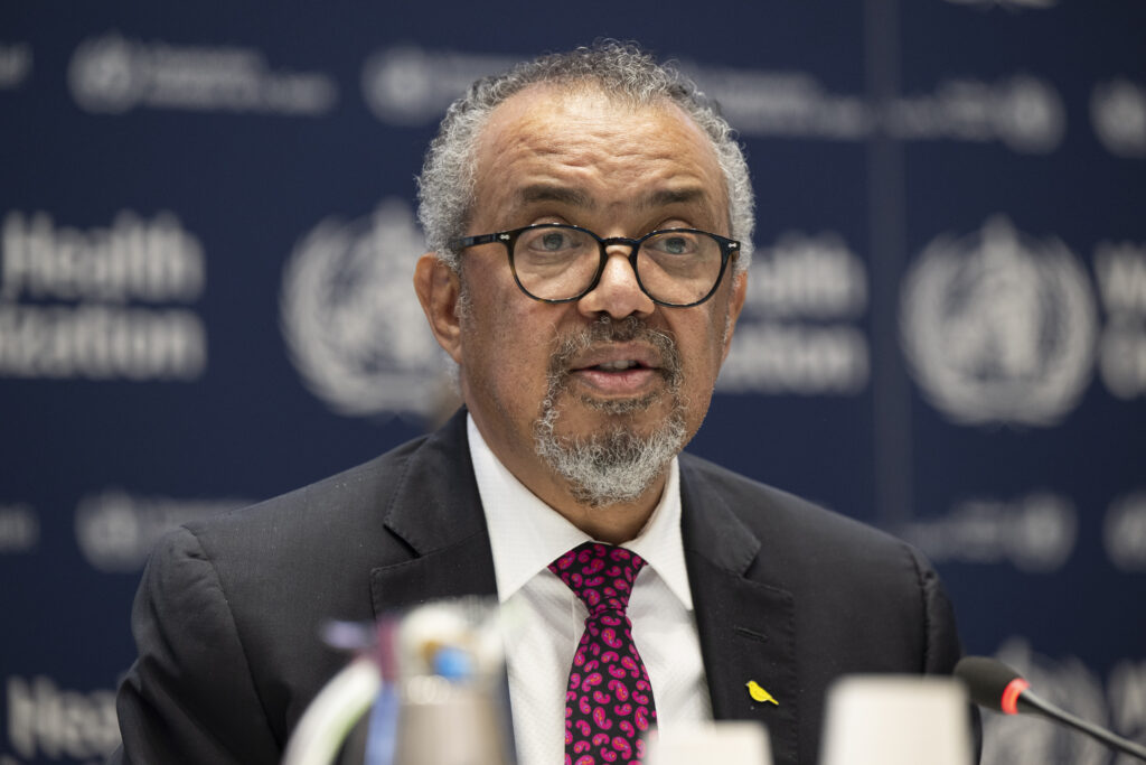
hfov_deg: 11.7
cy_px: 382
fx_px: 5571
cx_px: 573
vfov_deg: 7.8
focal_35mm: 175
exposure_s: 1/160
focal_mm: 175
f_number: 3.5
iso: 1600
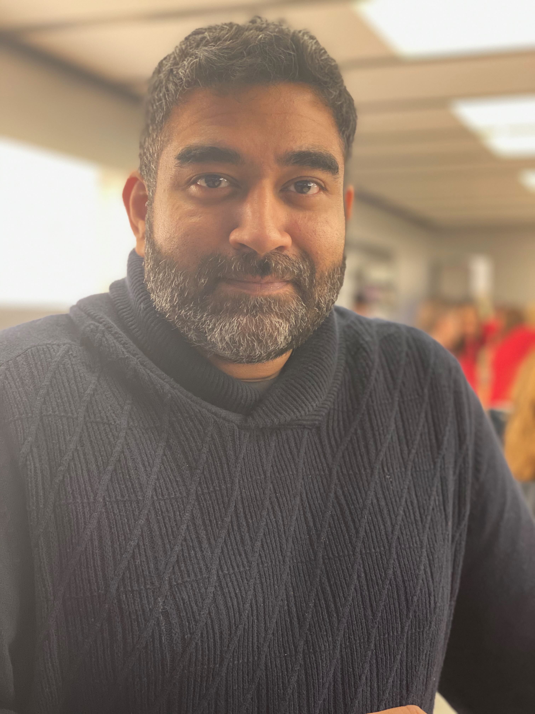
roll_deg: -1.8
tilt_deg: -0.1
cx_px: 268
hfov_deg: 28.0
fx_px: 1072
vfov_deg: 36.8
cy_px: 357
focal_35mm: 52
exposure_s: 1/40
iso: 125
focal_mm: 6
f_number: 2
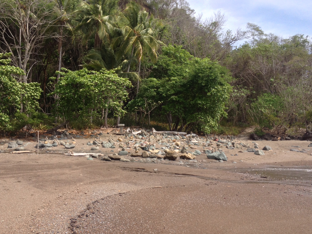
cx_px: 151
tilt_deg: +1.1
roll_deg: +1.5
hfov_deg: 46.8
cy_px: 118
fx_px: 361
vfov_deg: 36.0
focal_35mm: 40
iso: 50
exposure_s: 1/1227
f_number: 2.4
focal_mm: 4.28
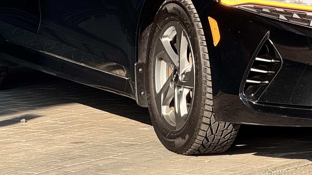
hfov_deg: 6.8
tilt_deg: -1.3
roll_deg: +0.8
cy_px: -56
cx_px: 278
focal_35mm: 317
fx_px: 2622
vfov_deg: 3.8
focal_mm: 15.66
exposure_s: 1/397
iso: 50
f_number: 2.8
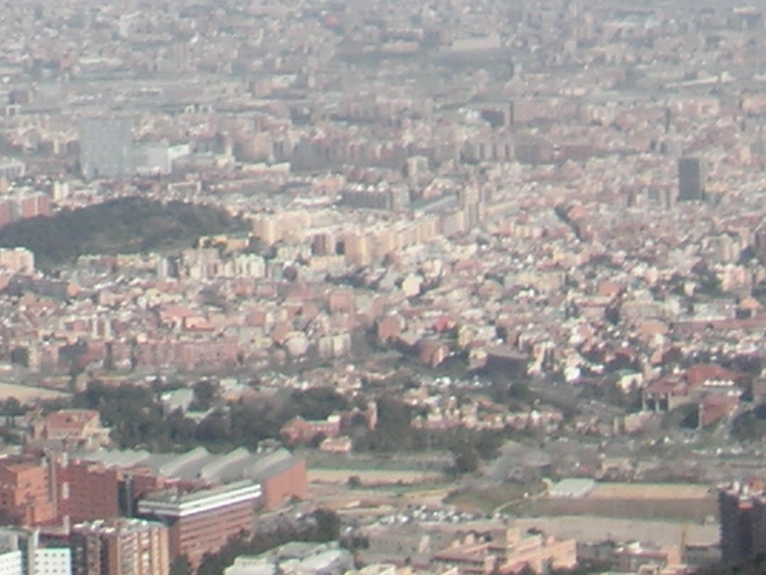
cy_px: -736
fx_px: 4006
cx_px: 0
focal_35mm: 181
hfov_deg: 10.8
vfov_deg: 7.7
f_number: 3.3
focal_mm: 6.3
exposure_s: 1/750
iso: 50
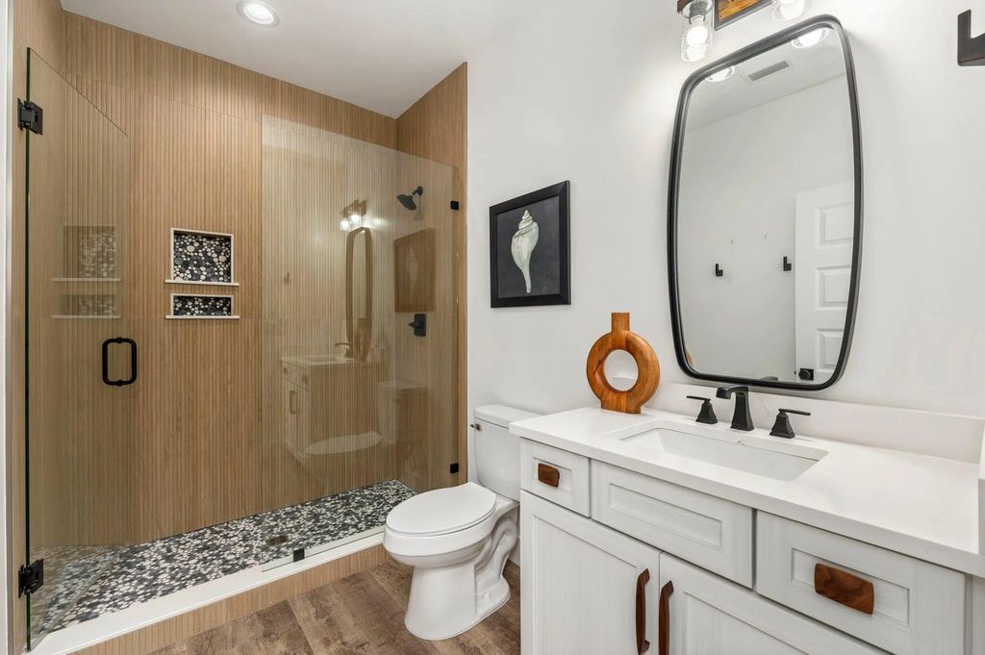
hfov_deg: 100.4
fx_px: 410
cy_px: 328
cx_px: 492
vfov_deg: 77.2
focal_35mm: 15
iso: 160
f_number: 9
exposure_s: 1/50
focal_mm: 15
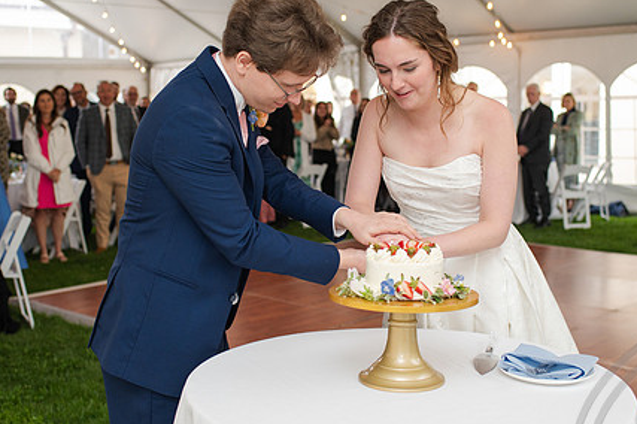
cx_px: 313
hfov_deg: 39.6
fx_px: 884
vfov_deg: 27.0
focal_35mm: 50
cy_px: 213
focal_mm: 35
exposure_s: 1/200
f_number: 3.2
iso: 800
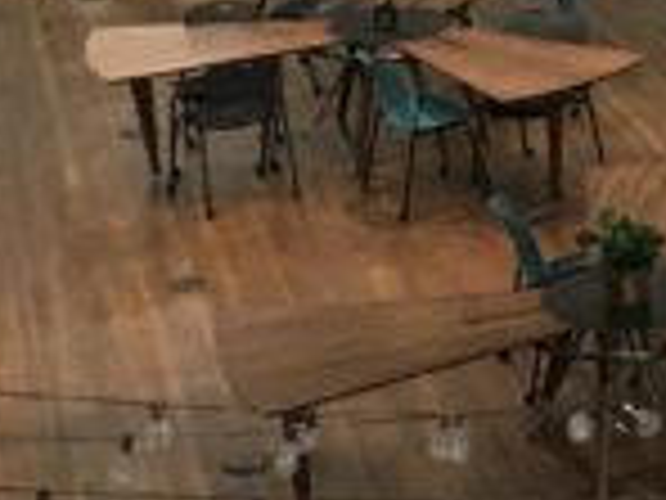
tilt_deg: -11.4
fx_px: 2520
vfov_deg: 11.0
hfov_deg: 14.5
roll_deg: +1.3
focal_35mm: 131
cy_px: -167
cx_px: 817
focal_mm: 4.15
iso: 125
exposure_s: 1/30
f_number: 2.2
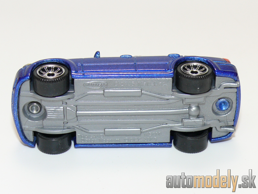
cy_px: 97
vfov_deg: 14.1
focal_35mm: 105
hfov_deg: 18.7
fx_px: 783
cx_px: 129
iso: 100
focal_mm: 13.7
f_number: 4
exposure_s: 1/30
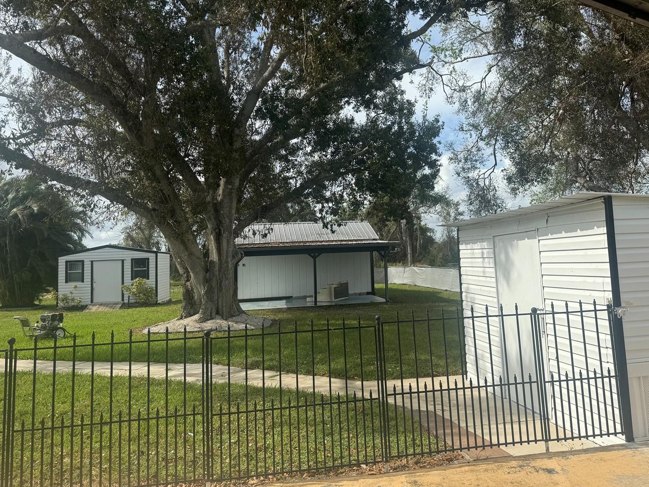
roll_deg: +2.5
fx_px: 525
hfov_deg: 63.3
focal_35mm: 28
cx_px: 355
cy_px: 209
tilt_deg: +4.4
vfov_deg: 49.6
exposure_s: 1/4310
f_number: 1.78
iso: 80
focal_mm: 6.76
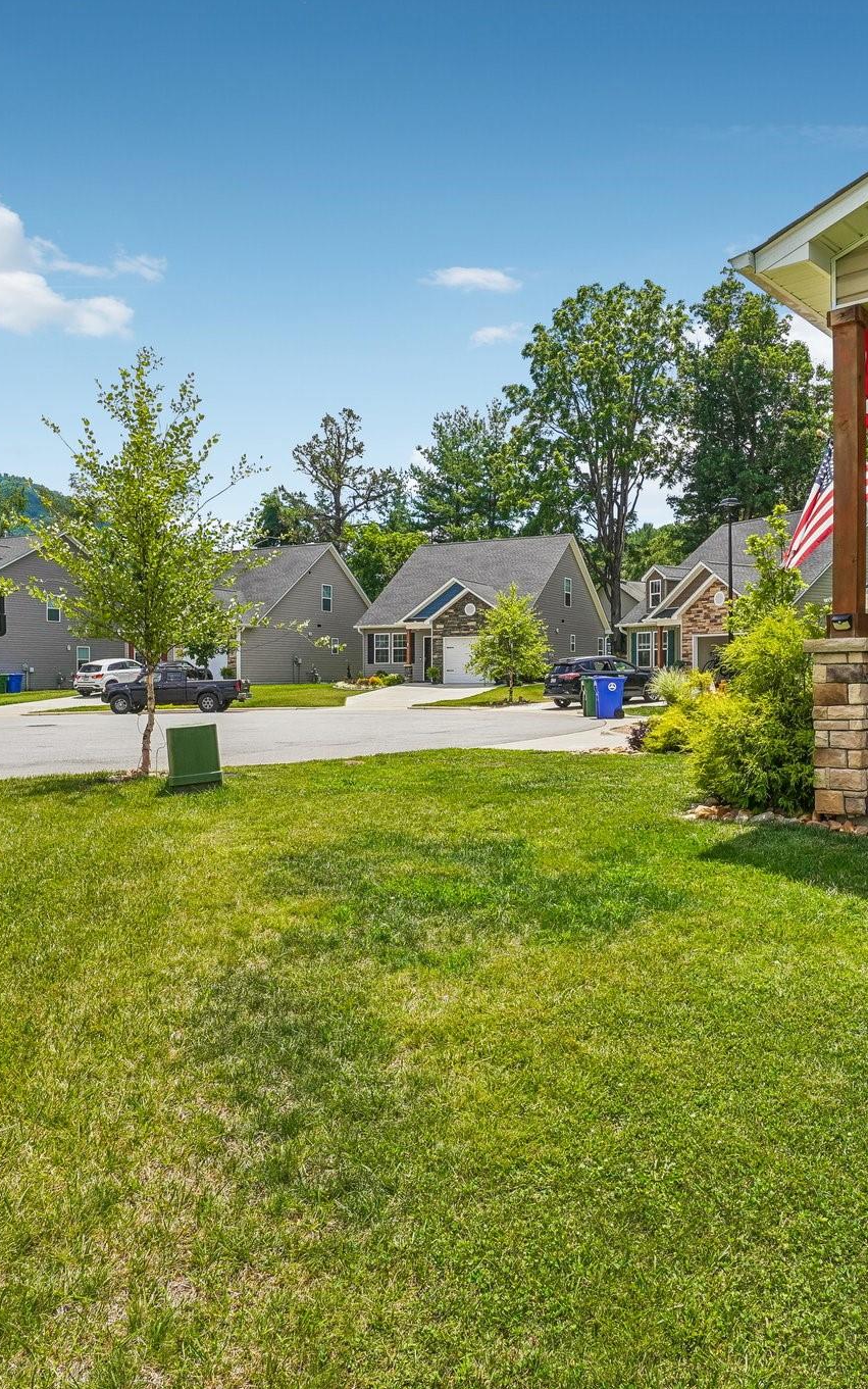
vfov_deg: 77.1
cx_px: 526
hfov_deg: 52.6
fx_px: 870
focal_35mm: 23
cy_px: 693
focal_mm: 10
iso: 100
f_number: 8
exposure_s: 1/250
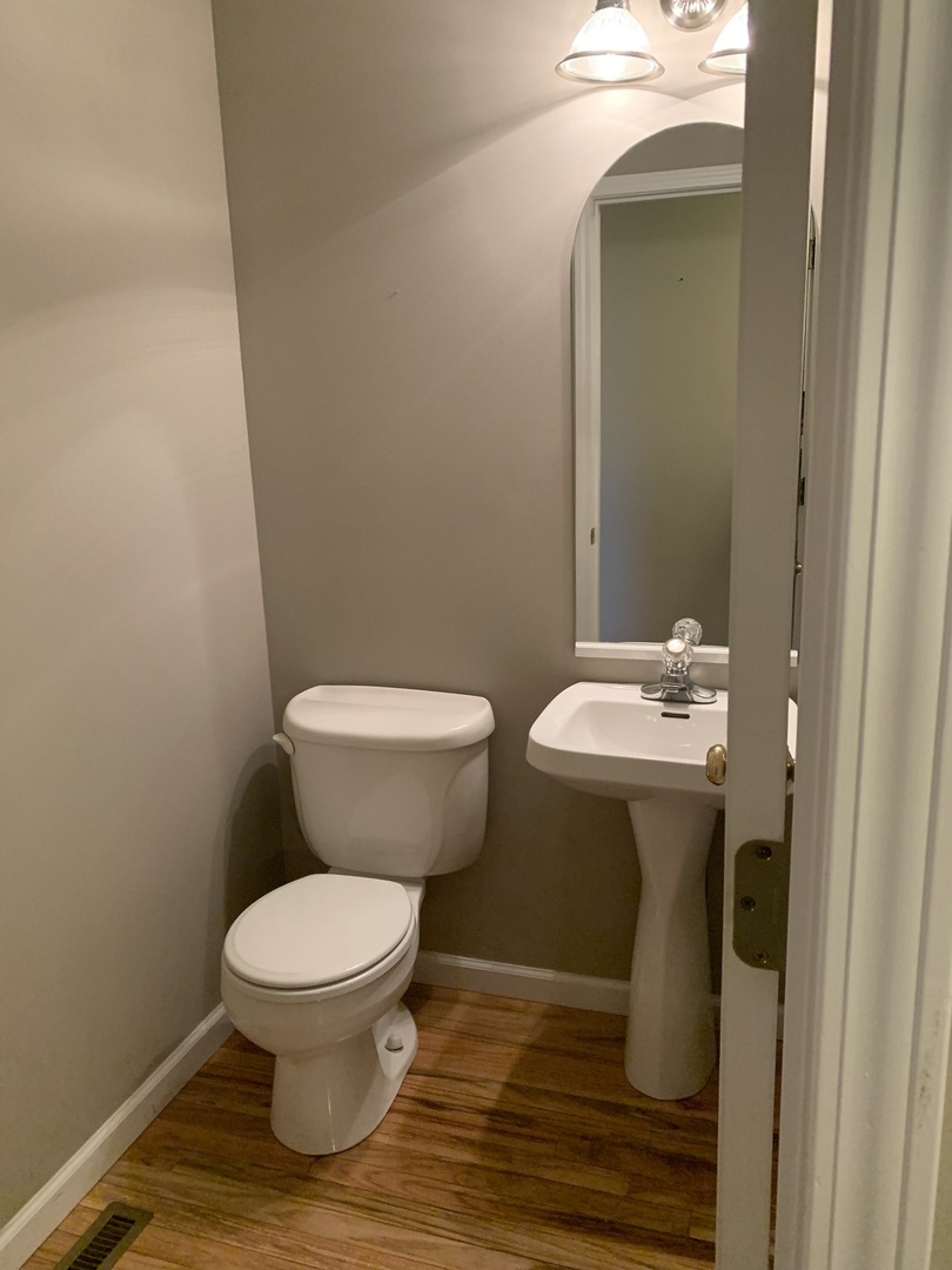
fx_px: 953
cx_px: 476
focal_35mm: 26
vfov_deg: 67.3
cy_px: 635
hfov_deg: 53.1
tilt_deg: -12.7
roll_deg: +2.6
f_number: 1.8
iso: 400
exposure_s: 1/60
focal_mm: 4.25
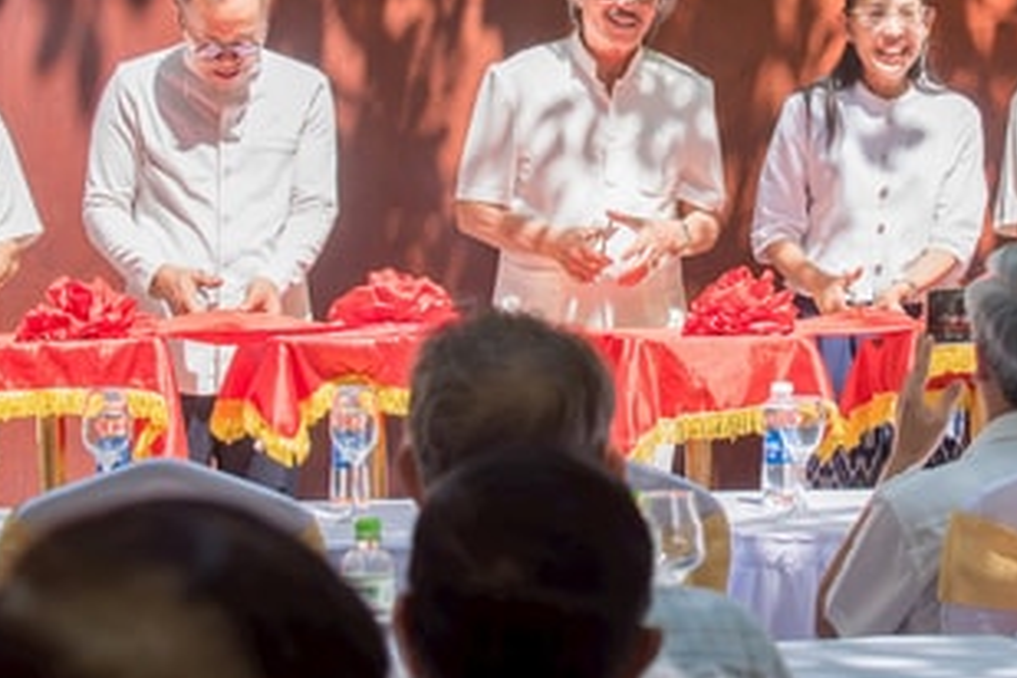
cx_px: 741
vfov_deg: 8.4
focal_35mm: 163
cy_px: 23
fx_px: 4604
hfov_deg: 12.6
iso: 200
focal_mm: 70
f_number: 4
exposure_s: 1/320
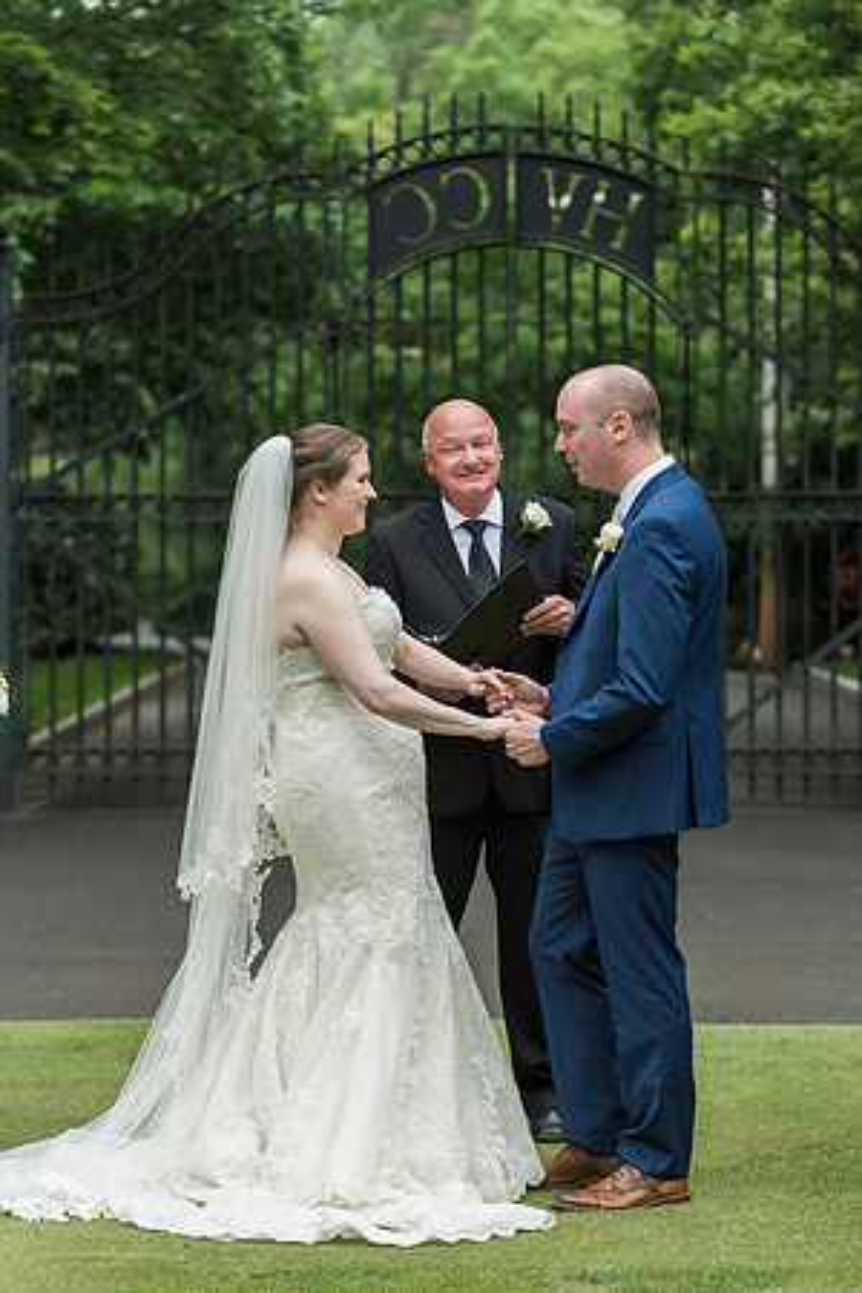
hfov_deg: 11.4
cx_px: 431
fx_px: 4310
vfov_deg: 17.1
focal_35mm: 120
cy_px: 646
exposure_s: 1/800
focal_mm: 120
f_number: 4
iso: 800
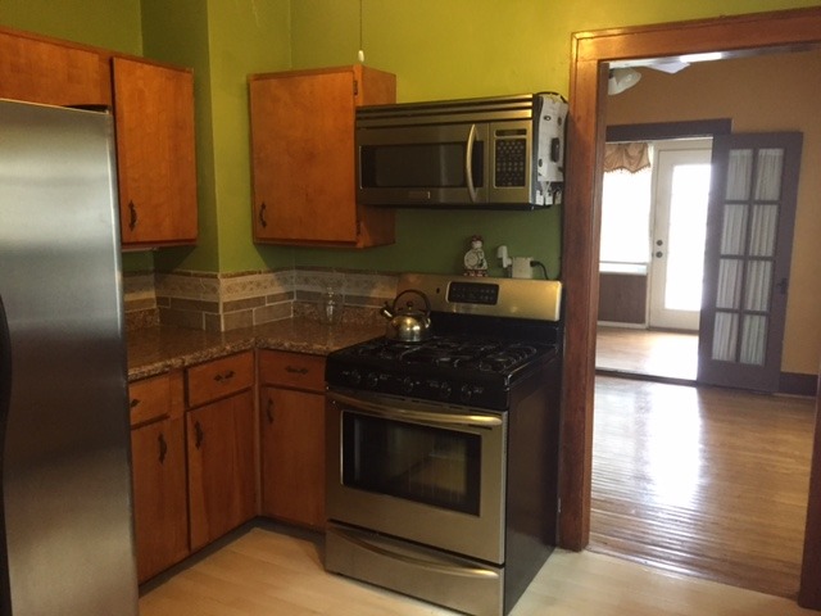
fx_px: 688
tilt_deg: -8.6
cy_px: 308
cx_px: 410
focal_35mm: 29
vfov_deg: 48.2
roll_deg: +0.6
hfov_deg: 61.7
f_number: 2.2
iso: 250
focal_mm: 4.15
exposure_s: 1/30
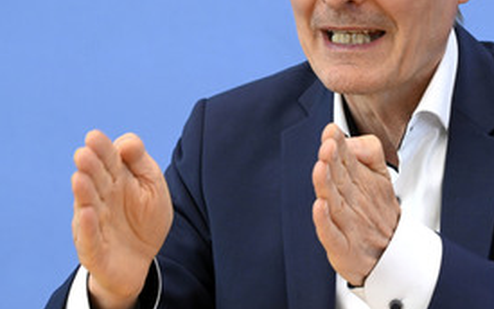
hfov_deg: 10.0
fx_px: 2814
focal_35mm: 209
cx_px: 387
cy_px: 50
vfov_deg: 6.3
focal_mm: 125
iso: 3200
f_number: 9
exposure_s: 1/250
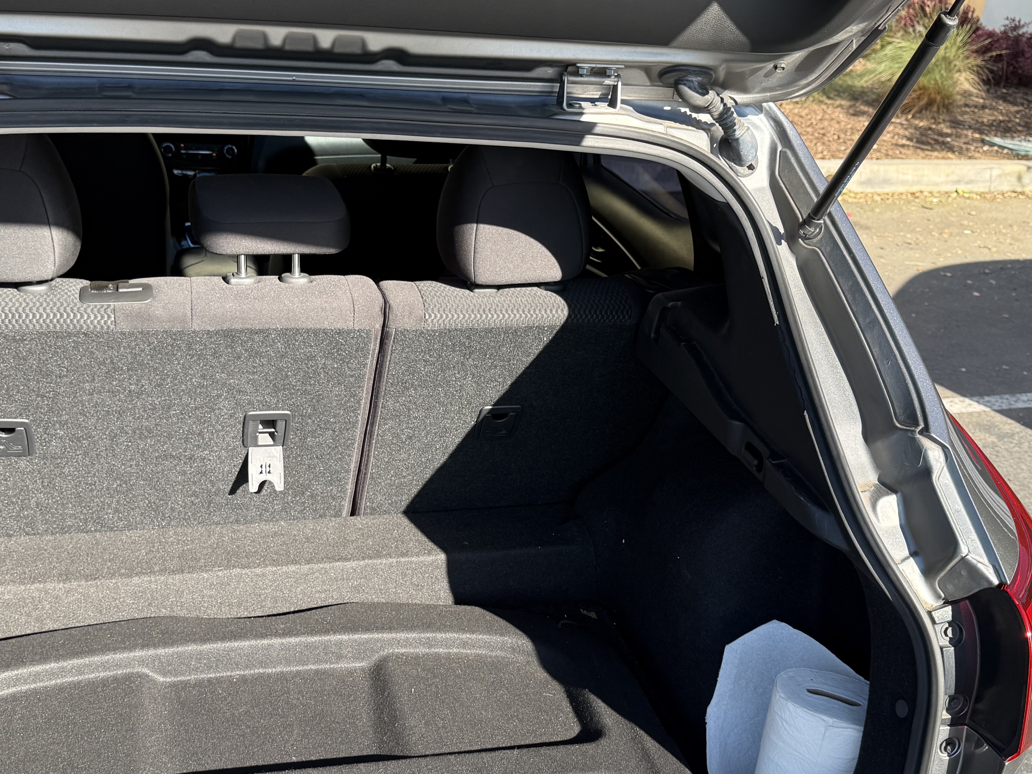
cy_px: 419
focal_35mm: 40
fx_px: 1192
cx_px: 482
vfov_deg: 35.9
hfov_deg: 46.8
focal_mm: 6.76
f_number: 1.78
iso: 80
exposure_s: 1/757
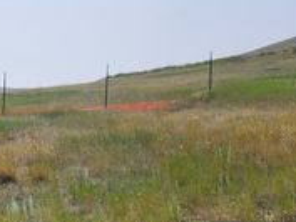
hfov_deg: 26.4
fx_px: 556
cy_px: 133
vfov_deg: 22.6
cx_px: -64
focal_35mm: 65
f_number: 1.8
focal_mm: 5.54
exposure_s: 1/4165
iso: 25
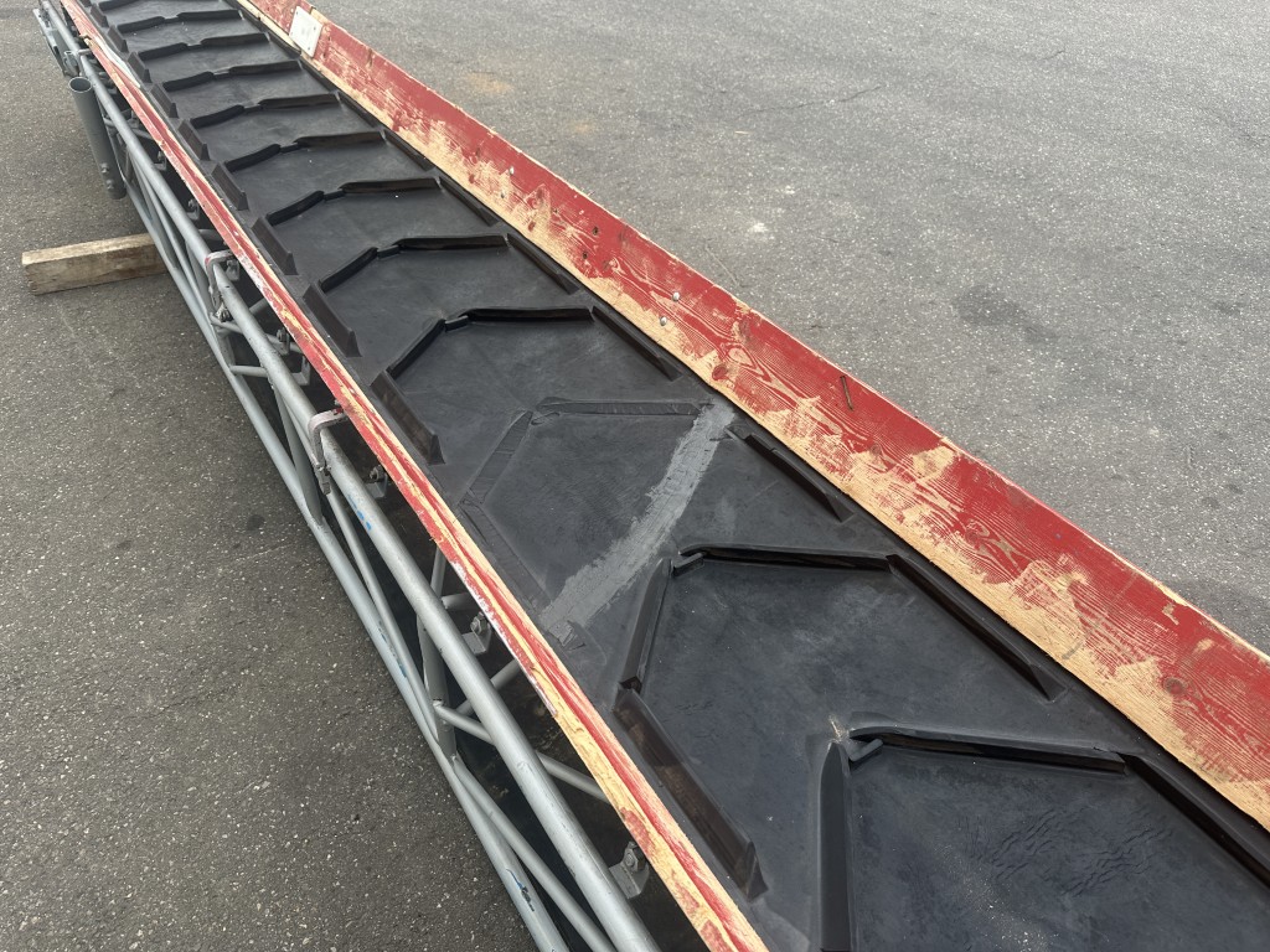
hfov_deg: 71.6
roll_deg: -2.3
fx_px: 881
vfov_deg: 56.8
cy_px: 476
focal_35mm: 24
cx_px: 635
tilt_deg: -37.6
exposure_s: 1/409
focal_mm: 6.86
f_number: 1.78
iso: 80
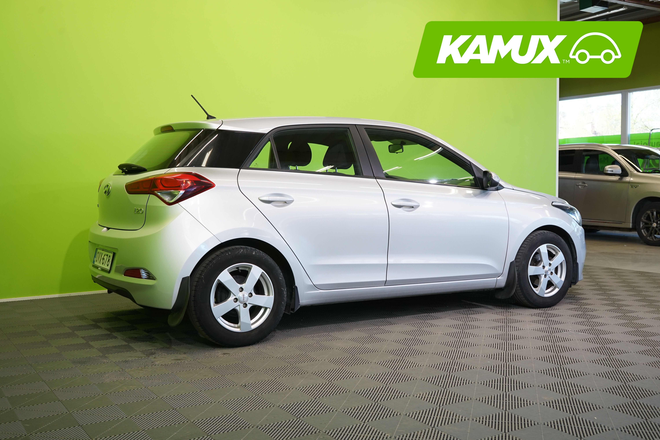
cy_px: 220
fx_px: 697
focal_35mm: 38
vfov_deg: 35.1
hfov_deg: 50.7
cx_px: 330
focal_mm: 38
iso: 500
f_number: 6.3
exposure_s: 1/40
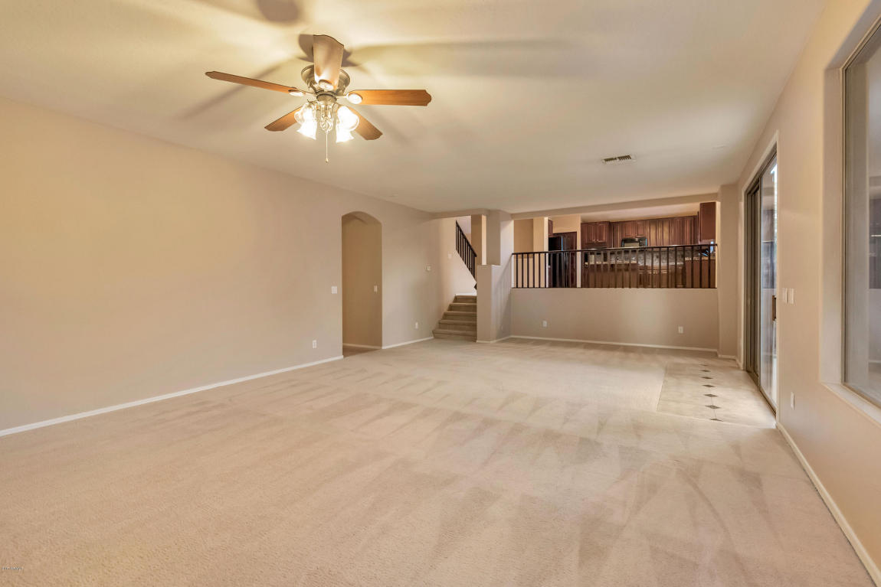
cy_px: 294
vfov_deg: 77.3
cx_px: 440
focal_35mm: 15
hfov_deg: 100.4
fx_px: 367
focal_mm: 15
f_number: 4.5
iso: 2500
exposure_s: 1/60
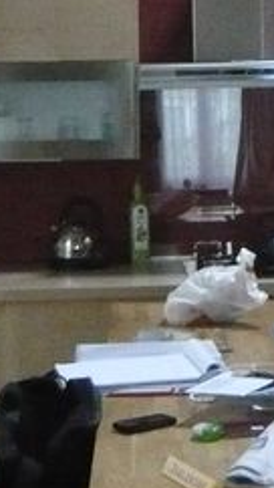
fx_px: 1305
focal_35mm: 101
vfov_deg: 20.7
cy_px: 54
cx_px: 232
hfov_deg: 11.9
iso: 800
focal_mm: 4.6
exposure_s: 1/20
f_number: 2.8
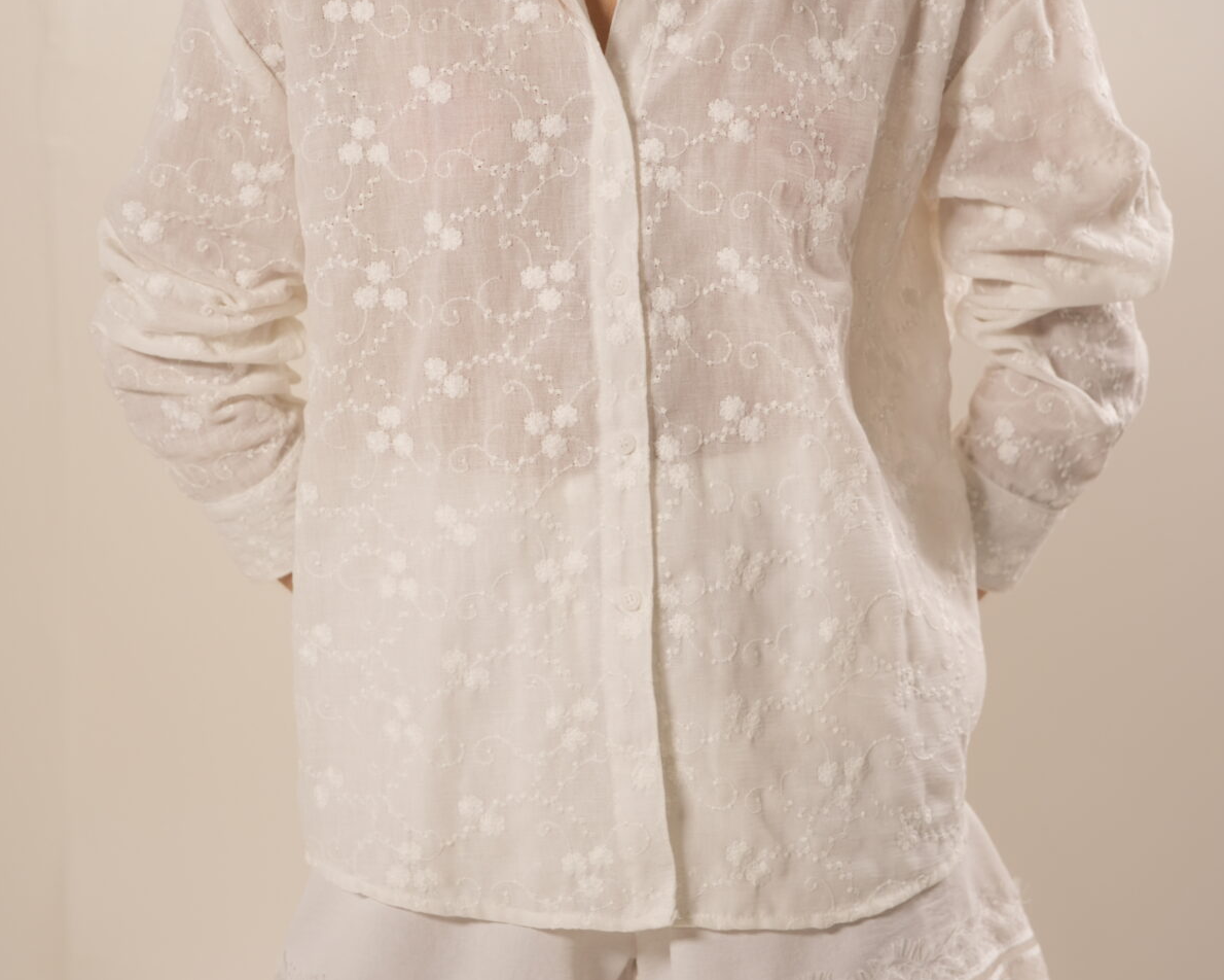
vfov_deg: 21.5
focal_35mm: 71
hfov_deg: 26.8
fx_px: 2572
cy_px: 406
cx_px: 613
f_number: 4
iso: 400
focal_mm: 50
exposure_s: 1/50
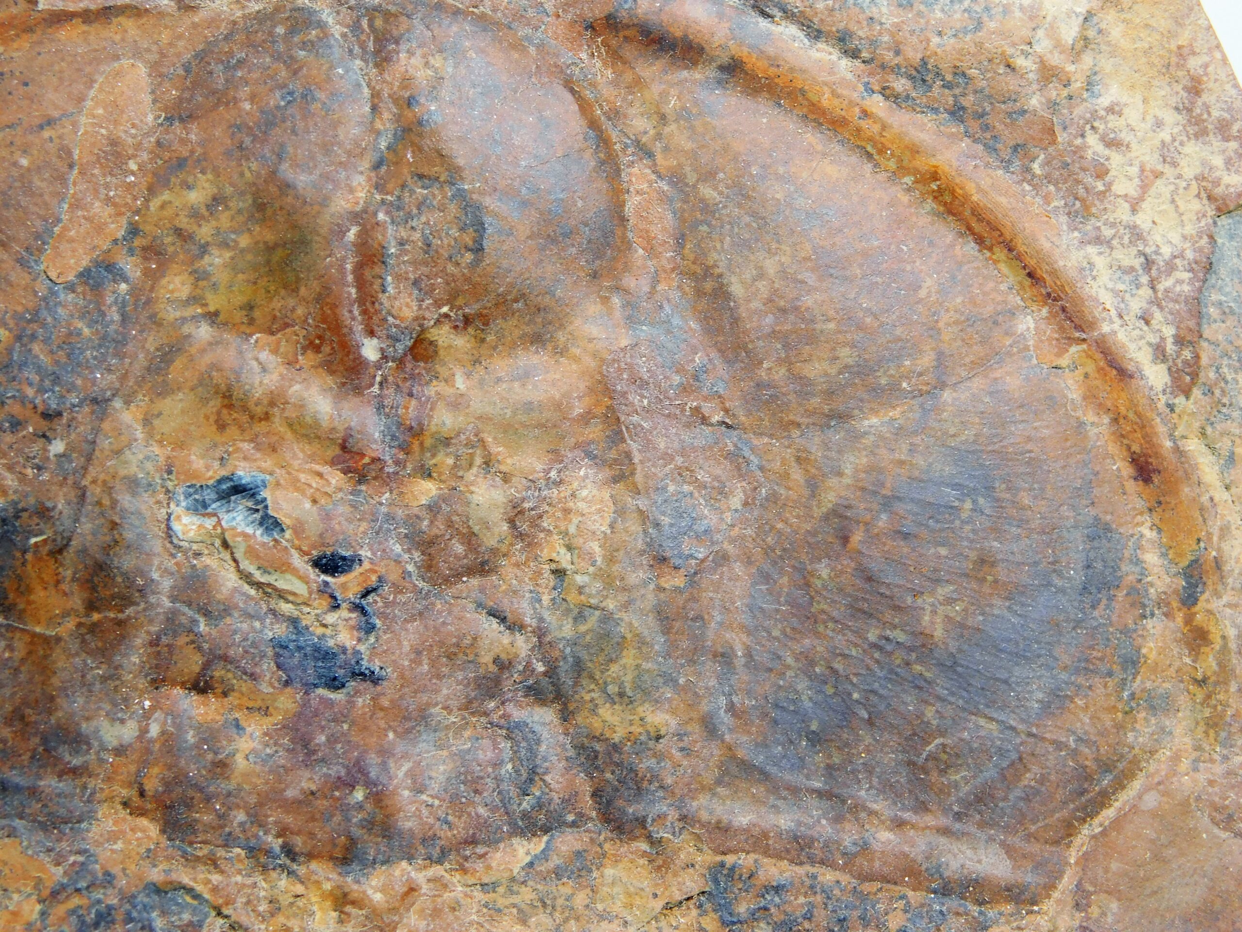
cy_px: 466
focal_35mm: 115
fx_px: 4126
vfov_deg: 12.9
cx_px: 621
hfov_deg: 17.1
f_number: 4.8
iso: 125
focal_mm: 20.3
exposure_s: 1/125
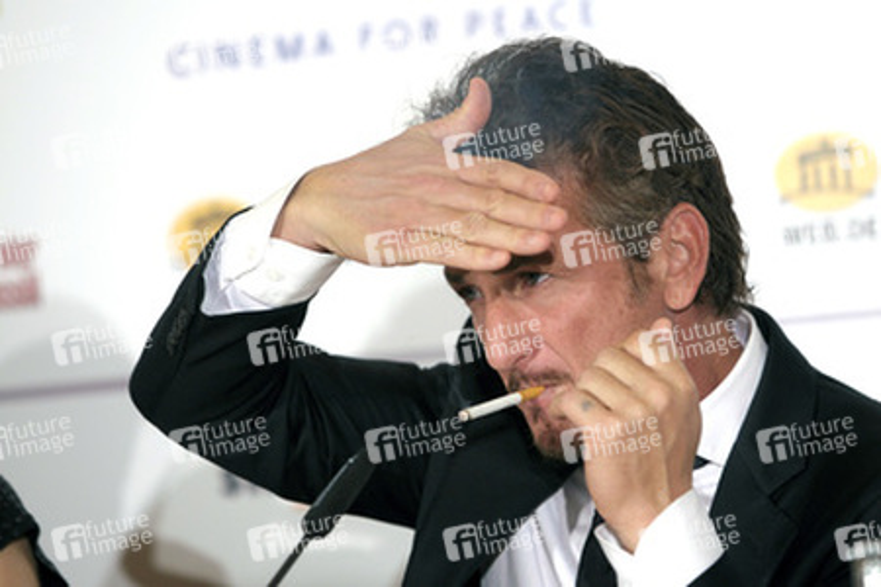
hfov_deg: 8.3
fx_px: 6056
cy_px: 294
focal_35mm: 248
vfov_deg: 5.6
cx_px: 440
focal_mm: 165
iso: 320
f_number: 3.2
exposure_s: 1/200
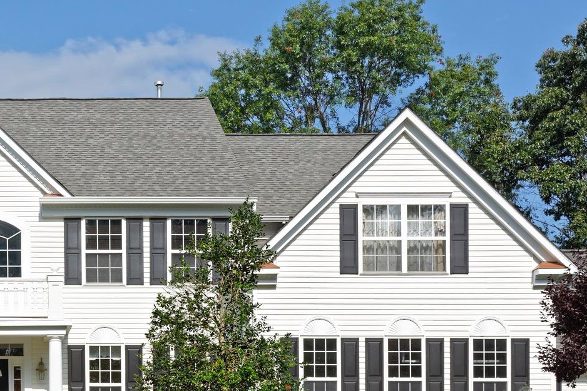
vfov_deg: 16.2
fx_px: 1353
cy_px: 359
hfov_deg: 24.1
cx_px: 129
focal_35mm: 83
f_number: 9
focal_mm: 38
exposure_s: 1/640
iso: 320
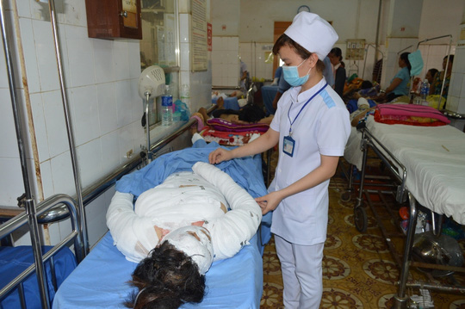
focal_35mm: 27
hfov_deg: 67.4
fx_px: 348
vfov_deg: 47.8
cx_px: 232
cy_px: 154
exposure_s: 1/60
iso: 720
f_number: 3.5
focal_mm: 18
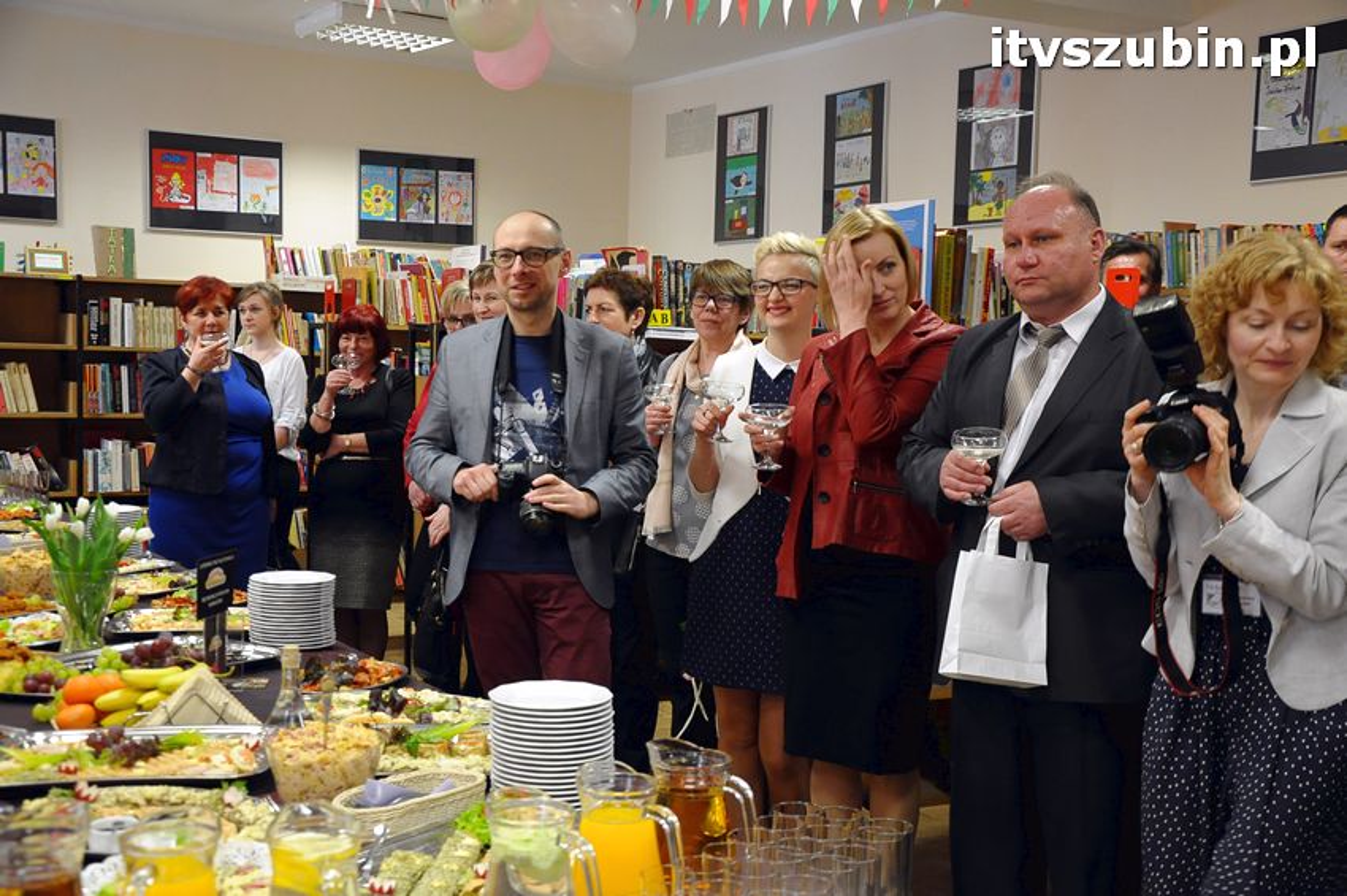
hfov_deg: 43.6
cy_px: 448
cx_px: 674
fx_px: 1682
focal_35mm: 45
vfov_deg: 29.8
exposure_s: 1/60
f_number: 4.2
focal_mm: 30
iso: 1600
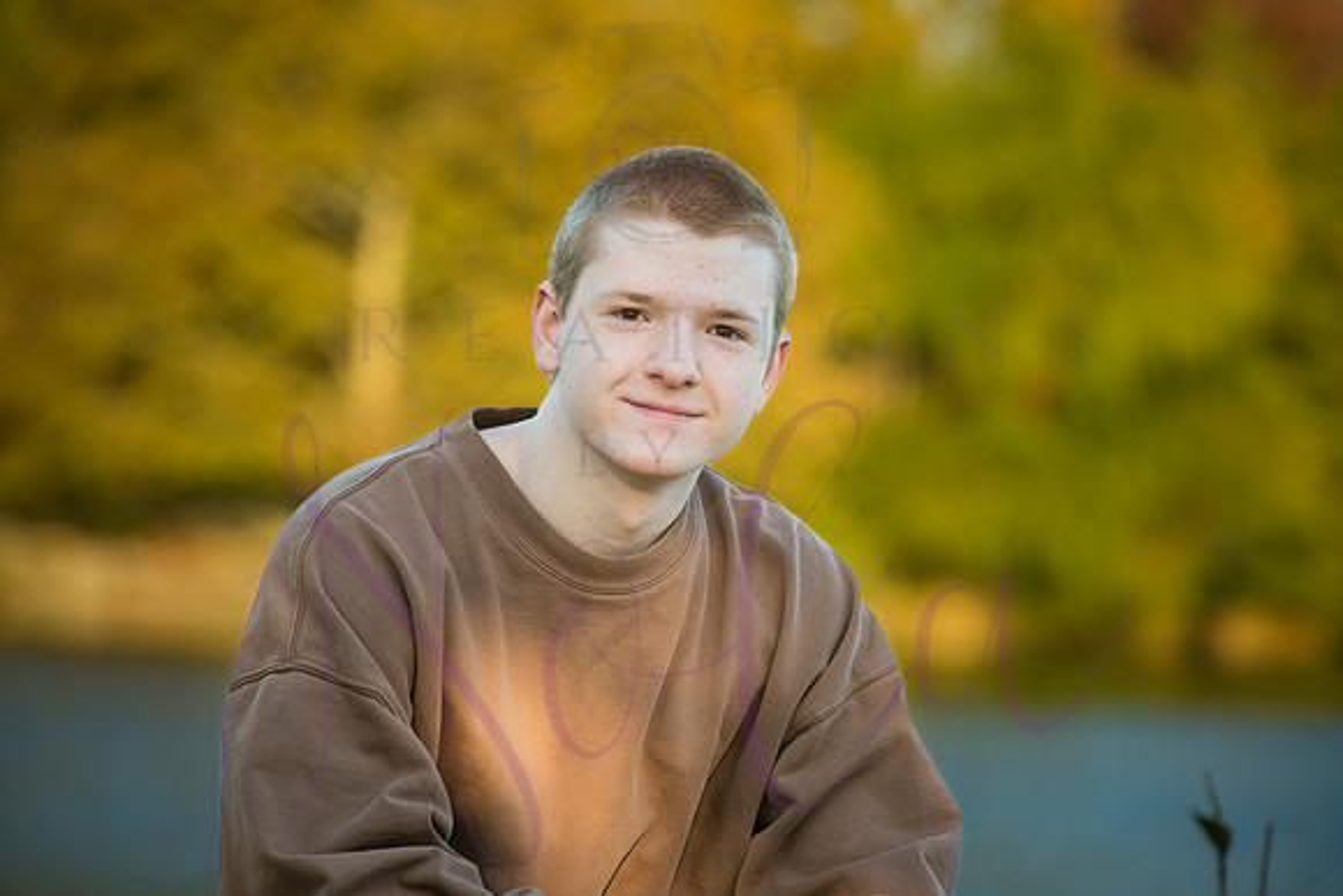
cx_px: 672
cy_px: 448
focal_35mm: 200
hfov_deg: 10.3
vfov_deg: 6.9
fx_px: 7463
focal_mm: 200
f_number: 5.6
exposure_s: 1/400
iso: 400
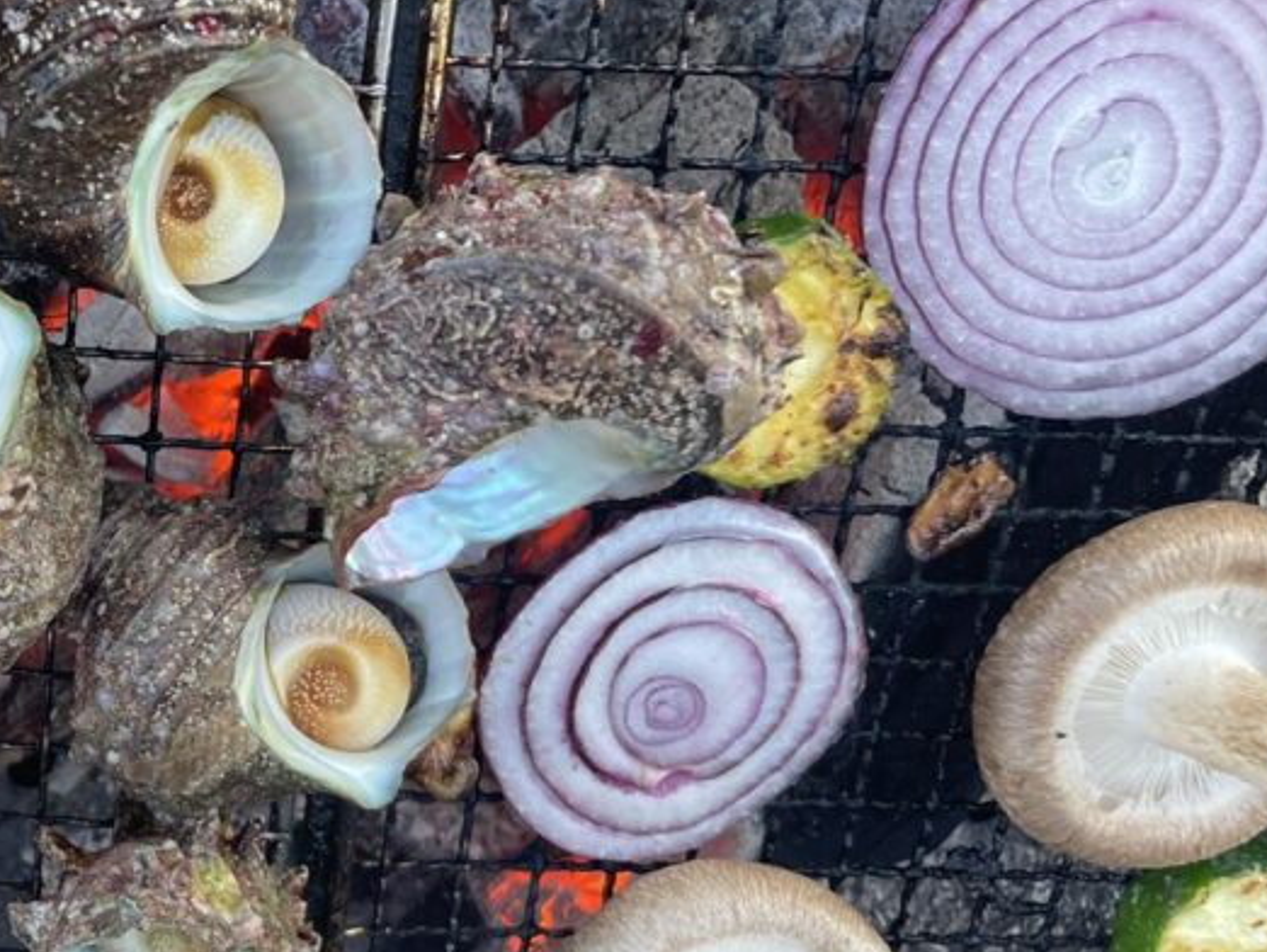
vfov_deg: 28.5
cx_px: 95
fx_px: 1868
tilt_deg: -68.0
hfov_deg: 35.0
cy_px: 607
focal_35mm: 51
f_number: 1.6
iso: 50
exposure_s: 1/121
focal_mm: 4.2
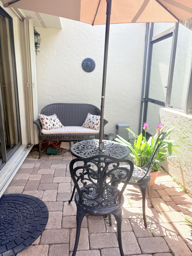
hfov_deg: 53.1
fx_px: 192
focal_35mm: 26
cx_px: 96
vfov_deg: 67.3
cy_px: 128
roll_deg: -2.6
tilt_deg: -10.6
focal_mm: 5.96
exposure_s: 1/392
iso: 64
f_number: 1.6
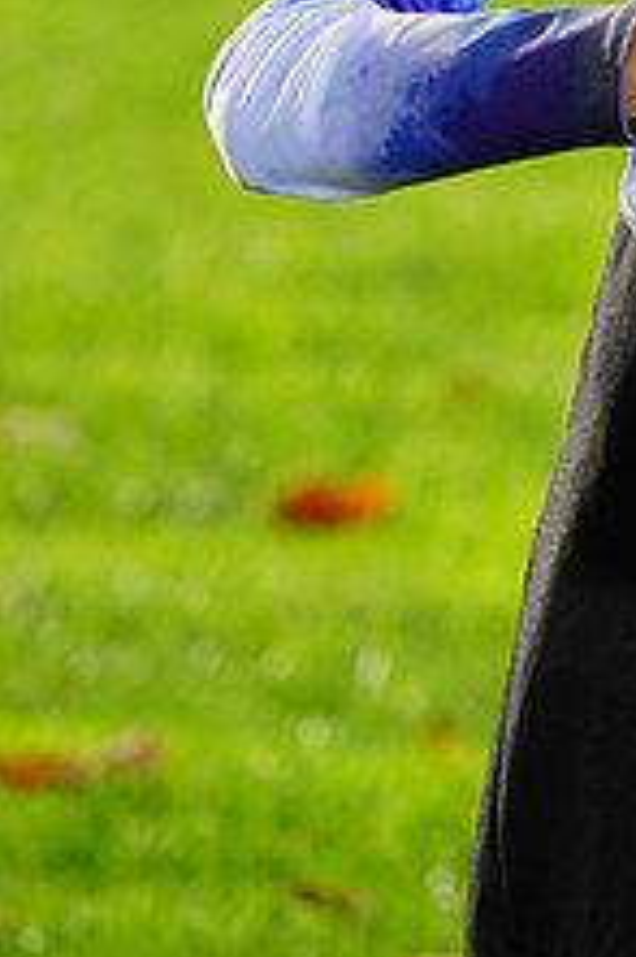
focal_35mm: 610
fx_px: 16189
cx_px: 831
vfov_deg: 3.4
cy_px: -281
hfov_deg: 2.2
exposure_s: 1/200
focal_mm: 232
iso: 100
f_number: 7.1
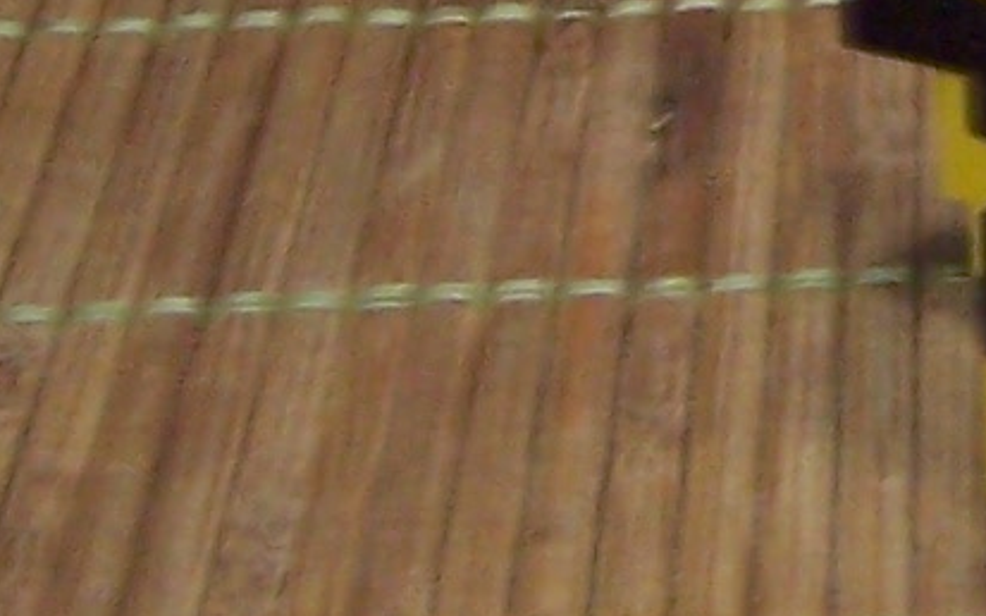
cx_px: 1700
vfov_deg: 6.4
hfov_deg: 9.9
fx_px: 5400
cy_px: -387
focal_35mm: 201
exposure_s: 1/8
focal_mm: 5.6
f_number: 2.7
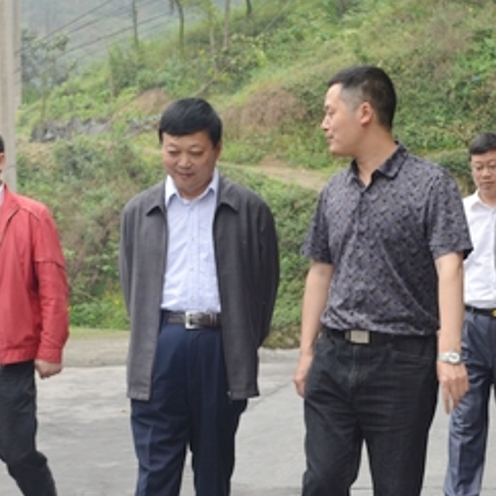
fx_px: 1216
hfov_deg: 23.0
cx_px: 169
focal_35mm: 75
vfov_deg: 23.0
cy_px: 296
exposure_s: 1/125
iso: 400
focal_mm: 26
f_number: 5.6
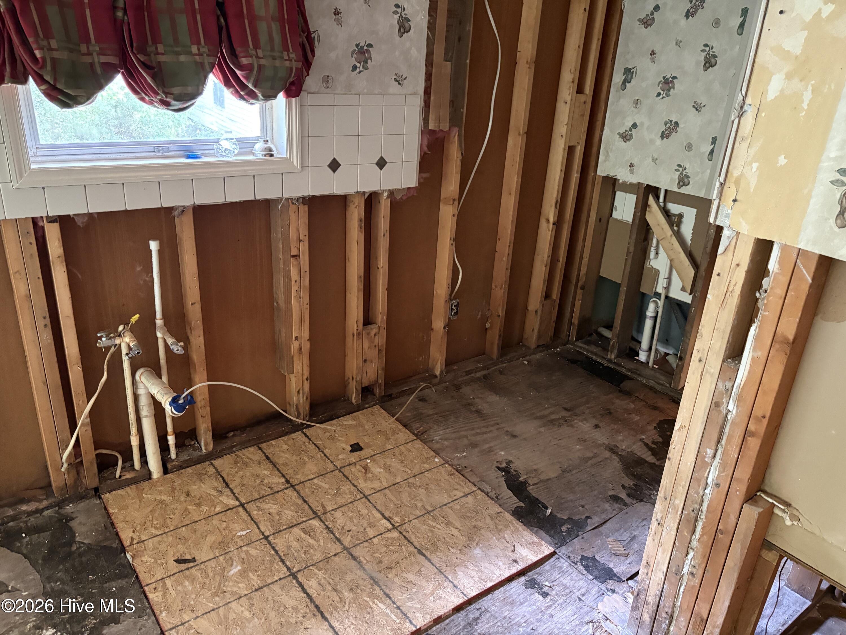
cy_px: 318
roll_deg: -3.4
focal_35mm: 26
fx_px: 635
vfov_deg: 53.1
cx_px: 423
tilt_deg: -21.5
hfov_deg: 67.3
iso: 640
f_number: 1.6
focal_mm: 5.96
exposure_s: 1/30
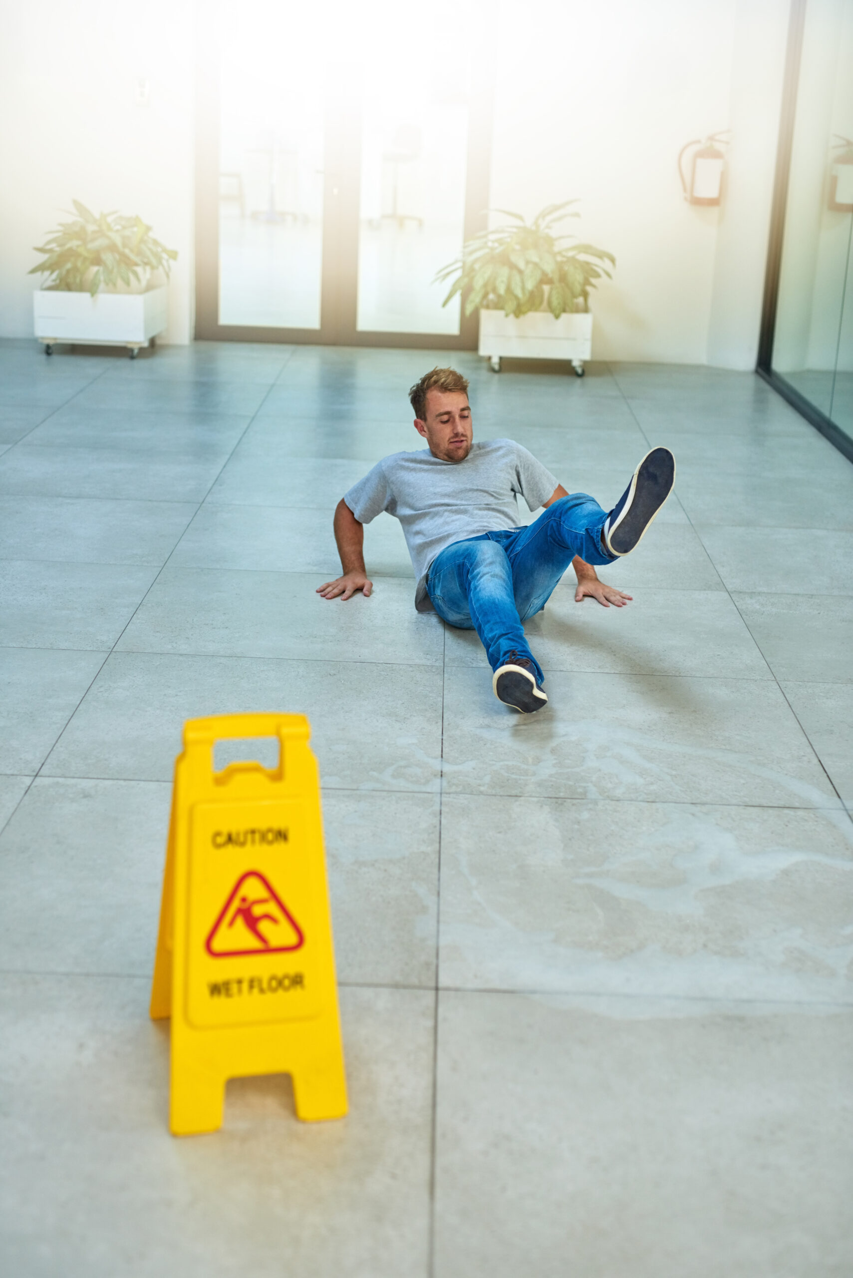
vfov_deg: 39.6
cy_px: 639
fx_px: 1775
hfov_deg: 27.0
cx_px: 426
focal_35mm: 50
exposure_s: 1/160
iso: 320
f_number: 2.2
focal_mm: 50
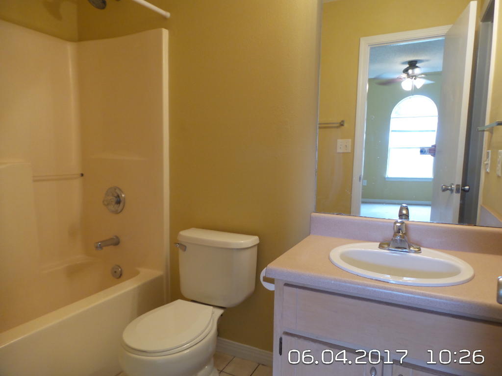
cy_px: 188
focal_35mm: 23
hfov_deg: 73.9
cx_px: 251
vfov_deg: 58.9
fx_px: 334
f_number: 2.8
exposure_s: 1/30
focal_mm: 4.1
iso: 200
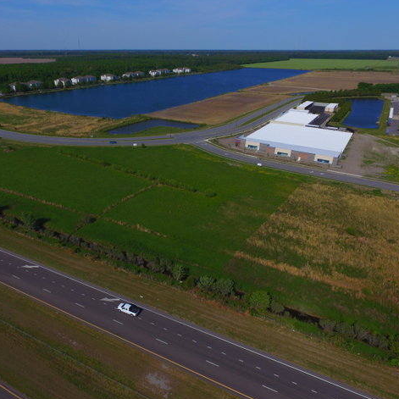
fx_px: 313
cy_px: 198
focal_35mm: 24
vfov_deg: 65.0
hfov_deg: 64.4
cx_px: 158
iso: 100
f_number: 2.8
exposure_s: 1/2674
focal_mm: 3.61
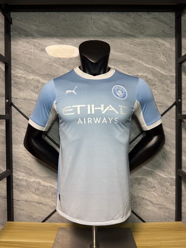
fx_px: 172
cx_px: 93
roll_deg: +0.1
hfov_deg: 56.8
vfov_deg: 71.6
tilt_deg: -0.8
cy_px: 124
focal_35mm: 24
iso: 125
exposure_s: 1/100
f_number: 1.78
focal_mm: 6.76
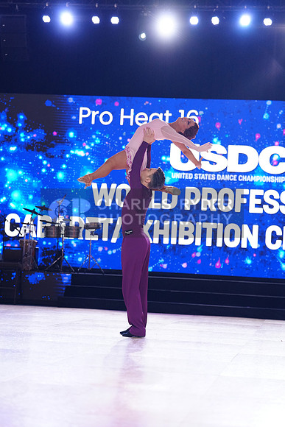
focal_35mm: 87
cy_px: 214
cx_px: 142
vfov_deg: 23.4
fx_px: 1032
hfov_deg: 15.7
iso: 2000
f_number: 2.8
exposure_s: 1/400
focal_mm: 87
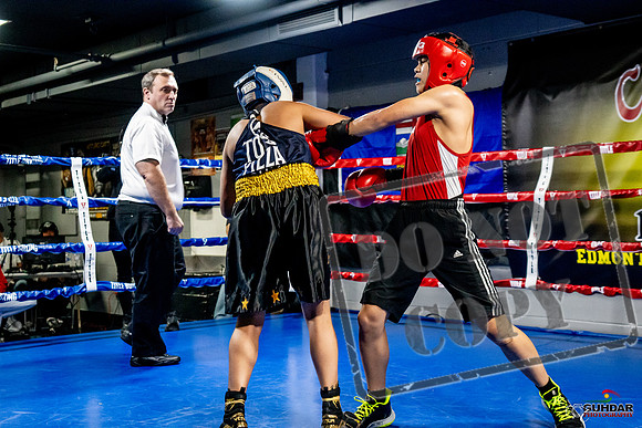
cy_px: 214
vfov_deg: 26.5
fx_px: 910
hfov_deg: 38.9
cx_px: 321
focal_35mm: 51
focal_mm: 34
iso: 5000
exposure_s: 1/800
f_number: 2.8
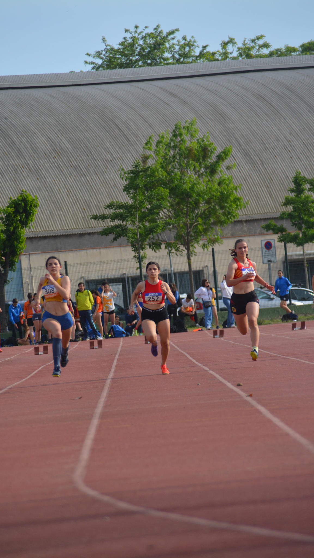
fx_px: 4663
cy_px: 279
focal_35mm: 315
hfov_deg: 3.9
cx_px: 142
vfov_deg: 6.9
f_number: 6.3
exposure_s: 1/1250
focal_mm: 200
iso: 400
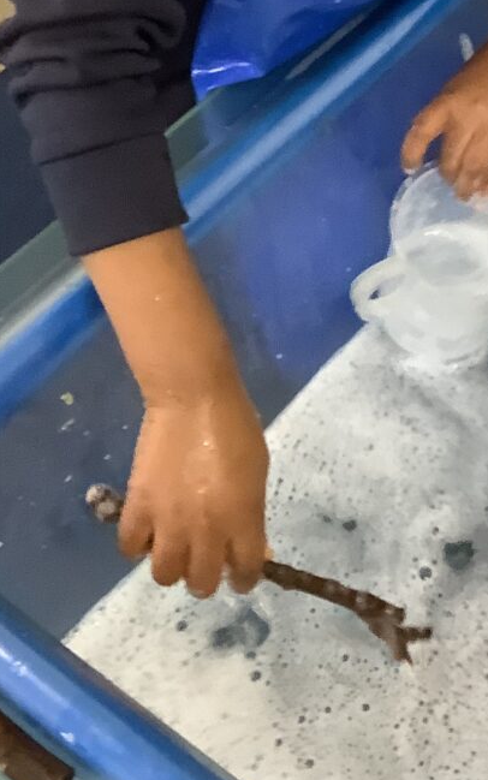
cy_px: -130
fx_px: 1722
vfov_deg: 23.5
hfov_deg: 15.6
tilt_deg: -35.1
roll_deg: +4.7
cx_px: 564
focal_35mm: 81
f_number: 2.4
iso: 250
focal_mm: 3.3
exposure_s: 1/50
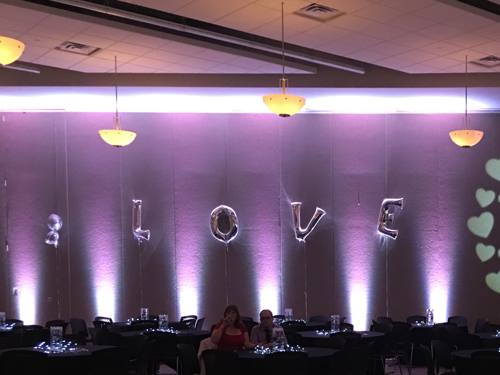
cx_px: 438
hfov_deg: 34.4
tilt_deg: -3.6
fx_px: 766
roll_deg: -1.0
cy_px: 325
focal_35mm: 53
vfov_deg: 26.7
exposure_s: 1/4
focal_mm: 4.15
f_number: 2.2
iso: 64
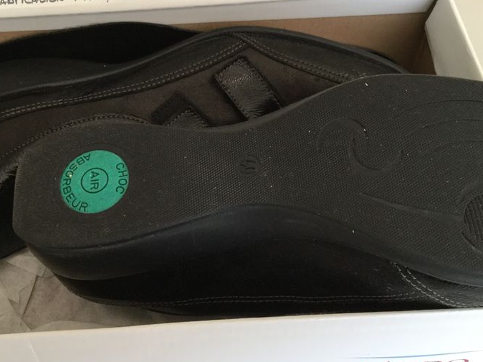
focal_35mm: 46
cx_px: 212
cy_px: 158
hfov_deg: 41.2
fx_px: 642
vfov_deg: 31.5
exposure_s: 1/33
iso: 64
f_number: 2.4
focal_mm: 3.3
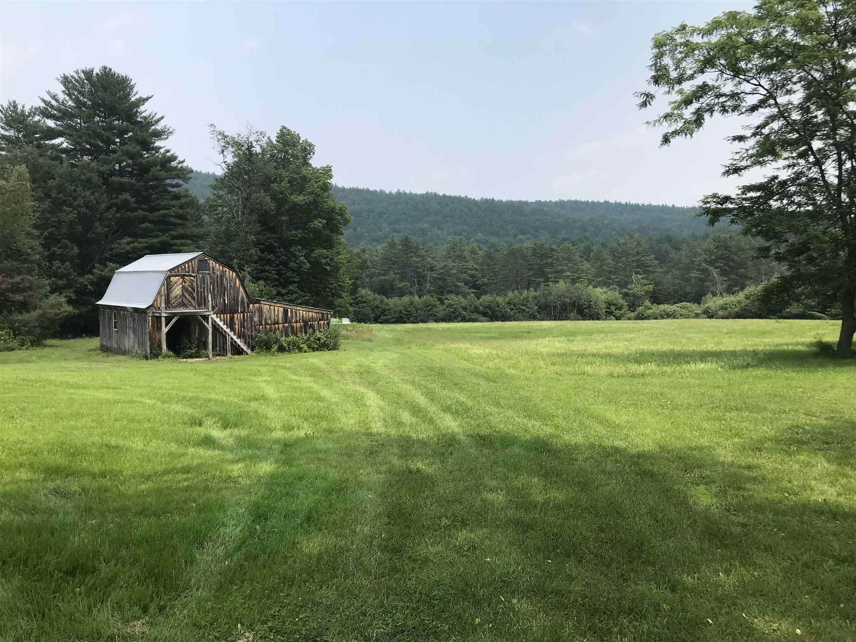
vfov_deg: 49.7
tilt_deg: -1.8
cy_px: 321
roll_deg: +0.6
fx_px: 692
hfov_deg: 63.4
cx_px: 428
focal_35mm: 28
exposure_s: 1/1546
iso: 20
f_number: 1.8
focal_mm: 3.99
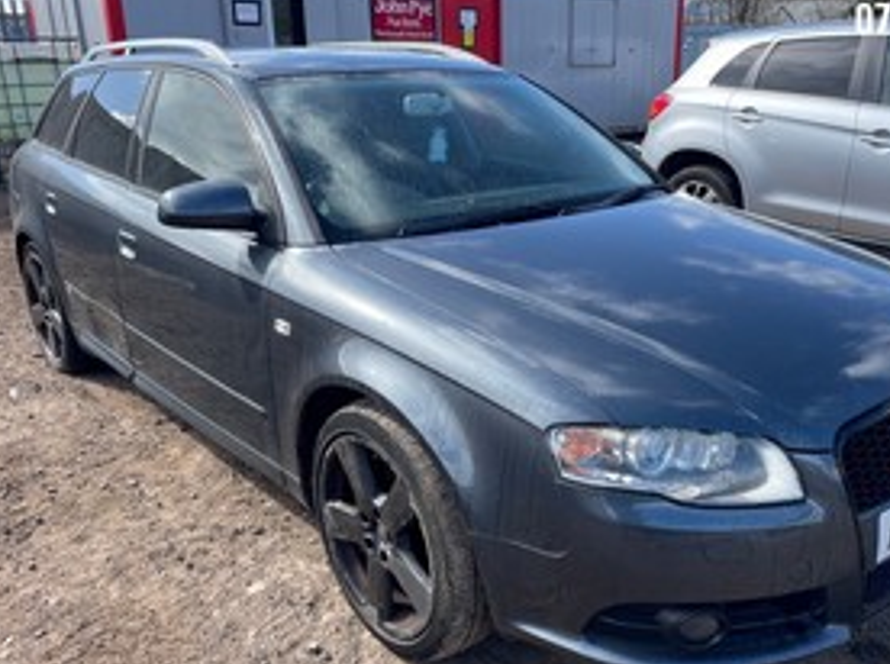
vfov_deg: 42.7
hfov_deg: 55.1
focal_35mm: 33
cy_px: 380
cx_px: 522
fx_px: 847
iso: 32
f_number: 1.6
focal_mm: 4.2
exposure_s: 1/988
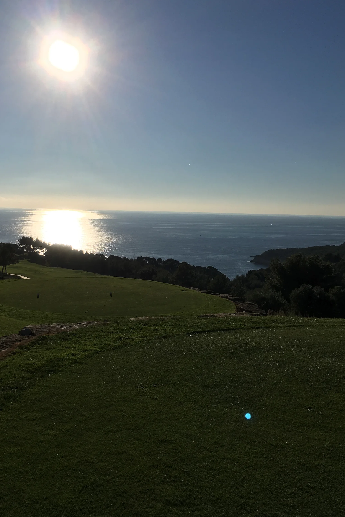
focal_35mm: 34
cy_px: 234
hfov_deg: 38.8
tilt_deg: -5.0
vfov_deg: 55.7
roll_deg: -1.4
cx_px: 147
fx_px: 489
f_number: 2.2
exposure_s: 1/6993
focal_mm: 4.15
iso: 25
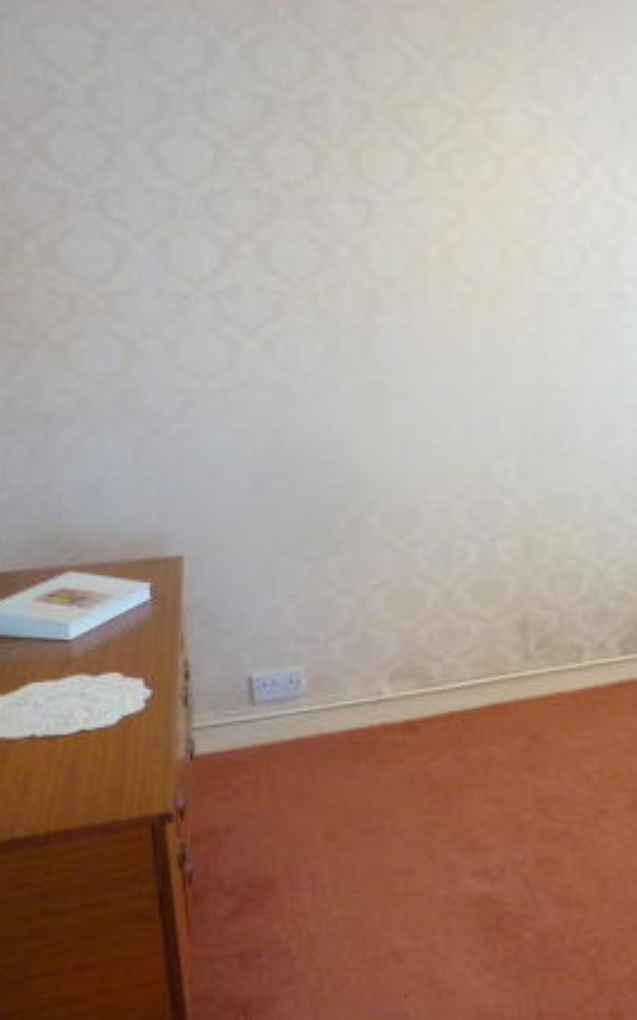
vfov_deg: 54.0
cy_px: 505
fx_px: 1000
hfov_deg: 32.1
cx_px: 660
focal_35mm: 36
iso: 400
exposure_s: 1/25
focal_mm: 4.1
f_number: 3.3
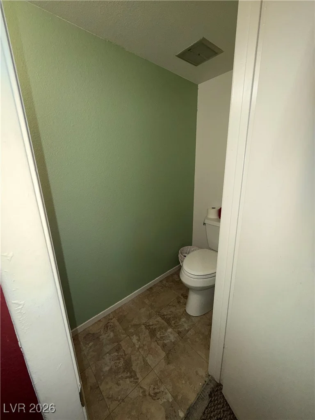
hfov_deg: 85.7
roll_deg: +0.6
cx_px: 158
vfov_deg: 102.1
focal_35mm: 14
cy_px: 210
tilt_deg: -15.0
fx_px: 170
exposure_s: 1/60
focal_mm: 2.22
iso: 100
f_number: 2.2
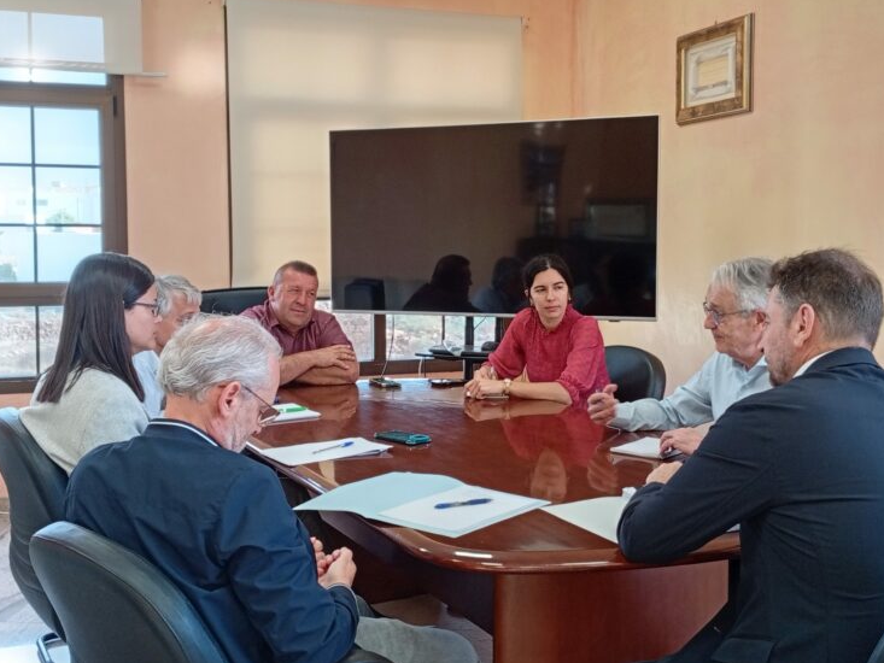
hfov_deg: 44.8
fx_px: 1073
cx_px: 441
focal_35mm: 42
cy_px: 326
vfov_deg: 34.4
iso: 188
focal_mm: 3.98
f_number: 1.8
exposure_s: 1/33.3
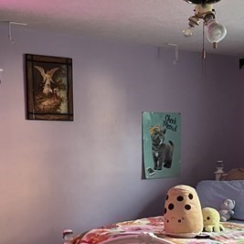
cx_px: 146
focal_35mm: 66
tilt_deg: -7.2
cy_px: 212
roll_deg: -0.4
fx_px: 526
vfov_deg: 25.4
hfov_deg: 26.0
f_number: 1.6
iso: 500
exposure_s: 1/30
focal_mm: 5.1
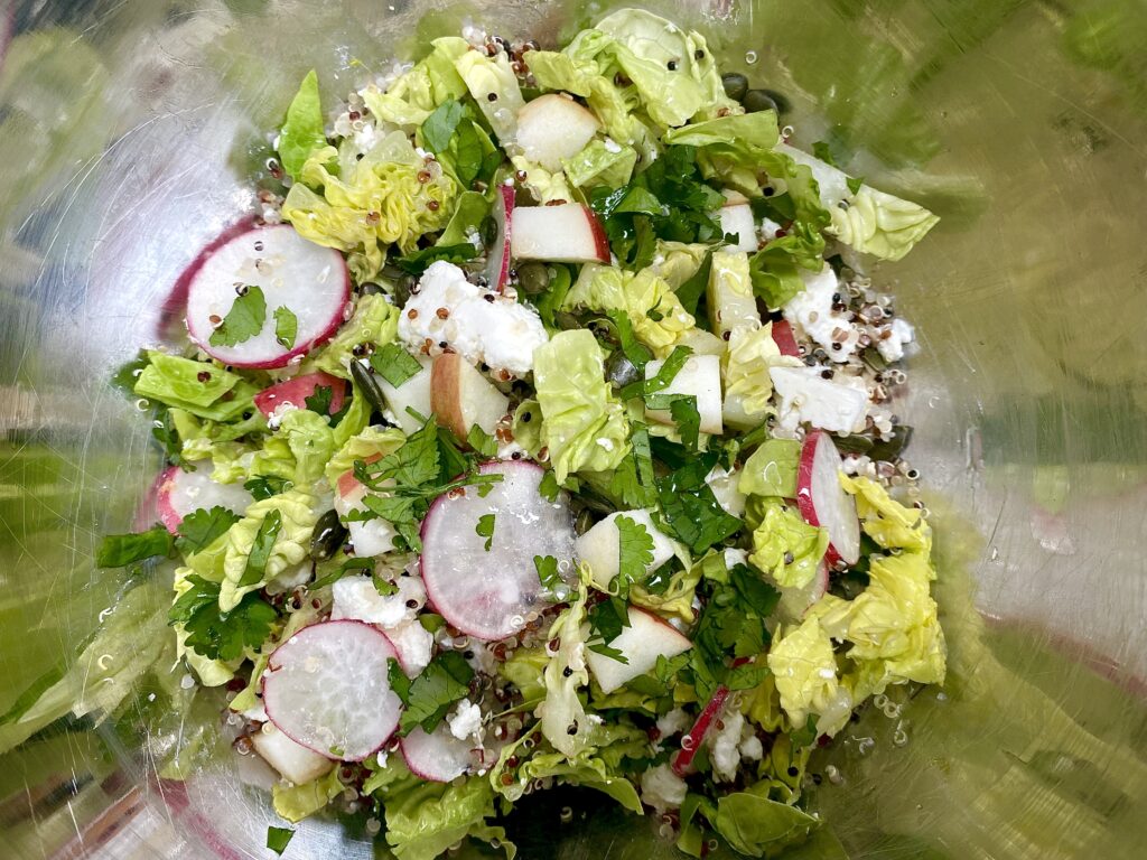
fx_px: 862
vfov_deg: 53.1
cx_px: 574
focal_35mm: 26
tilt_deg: -83.8
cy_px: 430
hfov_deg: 67.3
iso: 50
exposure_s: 1/122
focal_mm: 4.25
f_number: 1.8
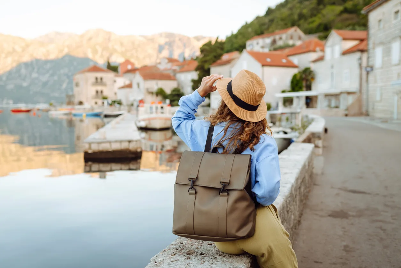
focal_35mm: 35
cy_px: 134
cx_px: 200
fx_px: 390
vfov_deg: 37.9
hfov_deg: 54.4
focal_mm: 35
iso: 320
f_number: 2.2
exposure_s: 1/640
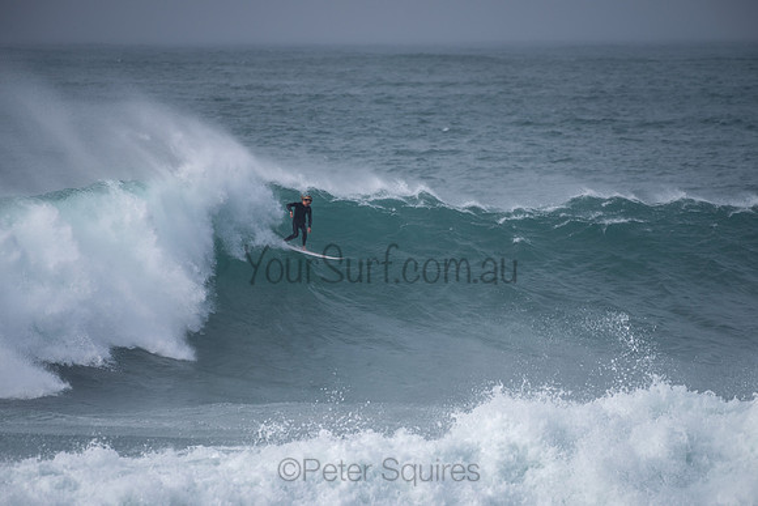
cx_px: 379
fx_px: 11342
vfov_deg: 2.6
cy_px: 253
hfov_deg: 3.8
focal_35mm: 539
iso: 100
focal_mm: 500
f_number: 5.6
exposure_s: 1/1000
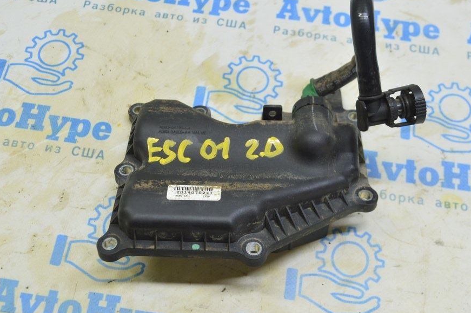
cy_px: 147
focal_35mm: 48
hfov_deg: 41.5
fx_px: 622
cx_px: 240
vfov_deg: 28.3
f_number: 5.6
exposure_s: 1/20
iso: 400
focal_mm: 27
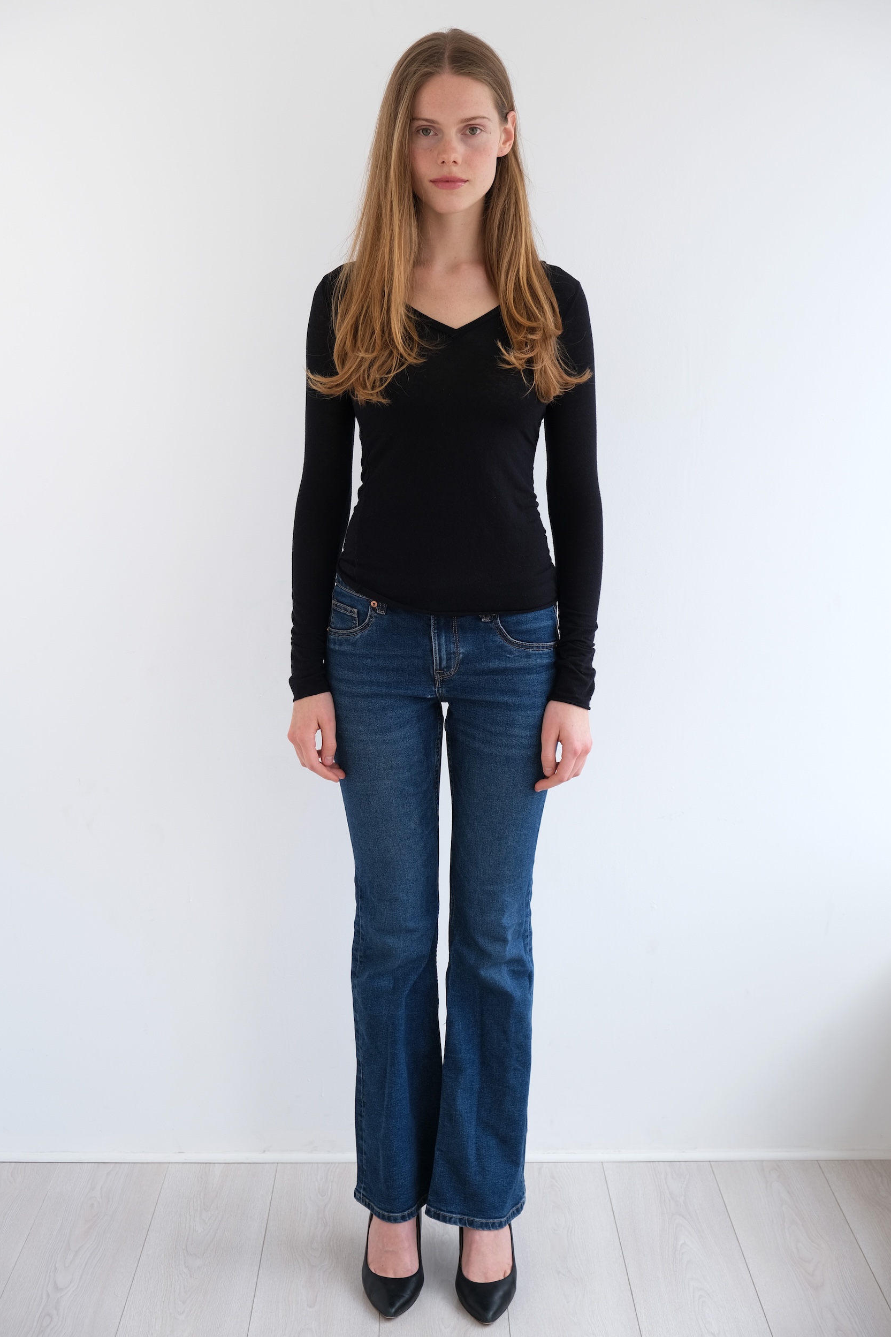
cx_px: 441
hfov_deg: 28.1
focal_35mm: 48
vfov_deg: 41.1
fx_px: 1782
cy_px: 669
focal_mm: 31.5
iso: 160
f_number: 4
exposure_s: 1/125
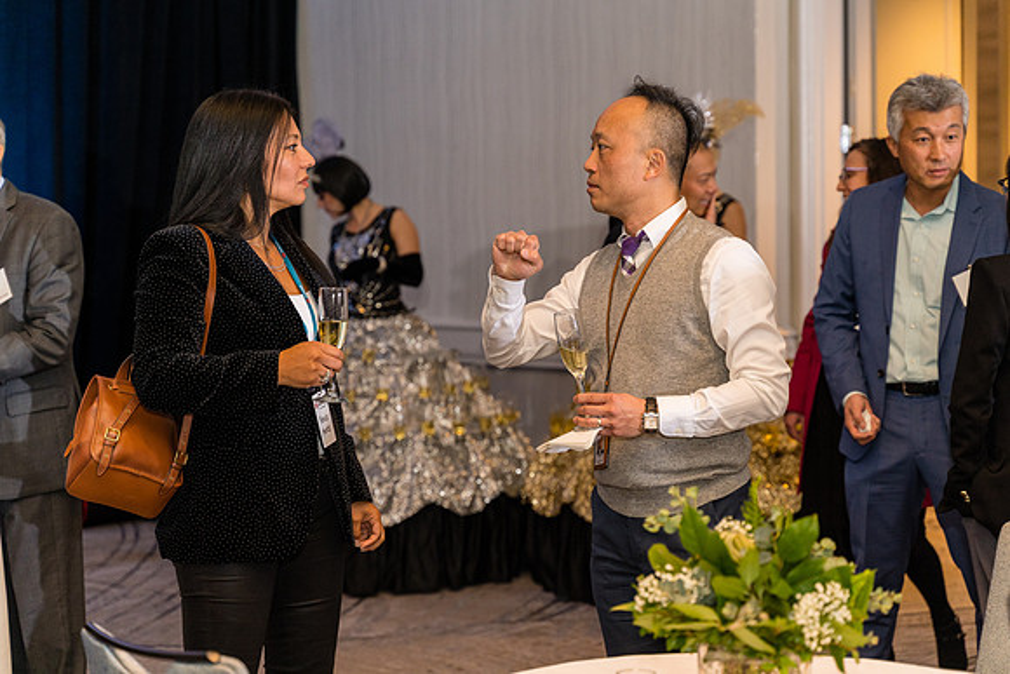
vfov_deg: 20.3
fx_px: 1880
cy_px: 337
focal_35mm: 67
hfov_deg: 30.1
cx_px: 505
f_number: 3.5
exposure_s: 1/200
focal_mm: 67
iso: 1600
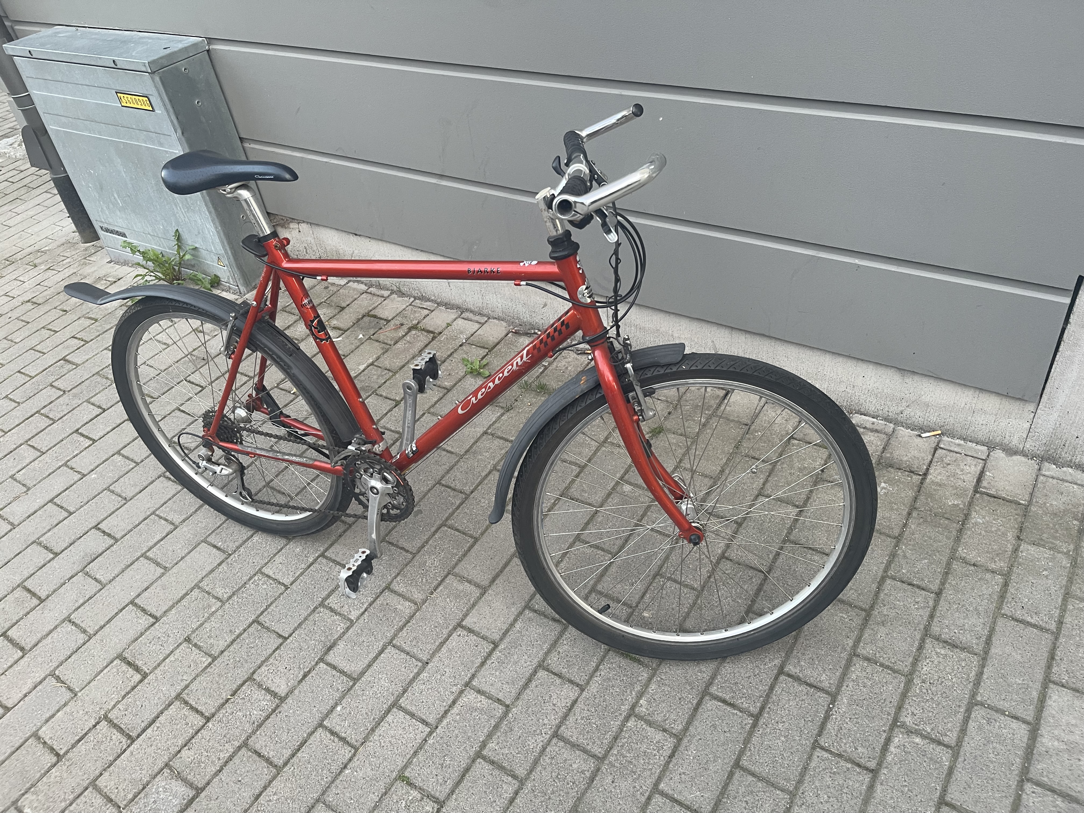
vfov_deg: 54.9
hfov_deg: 69.4
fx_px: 783
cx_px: 542
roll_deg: +6.6
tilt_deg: -40.1
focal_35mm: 25
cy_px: 406
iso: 125
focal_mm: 5.1
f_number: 1.6
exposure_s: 1/94
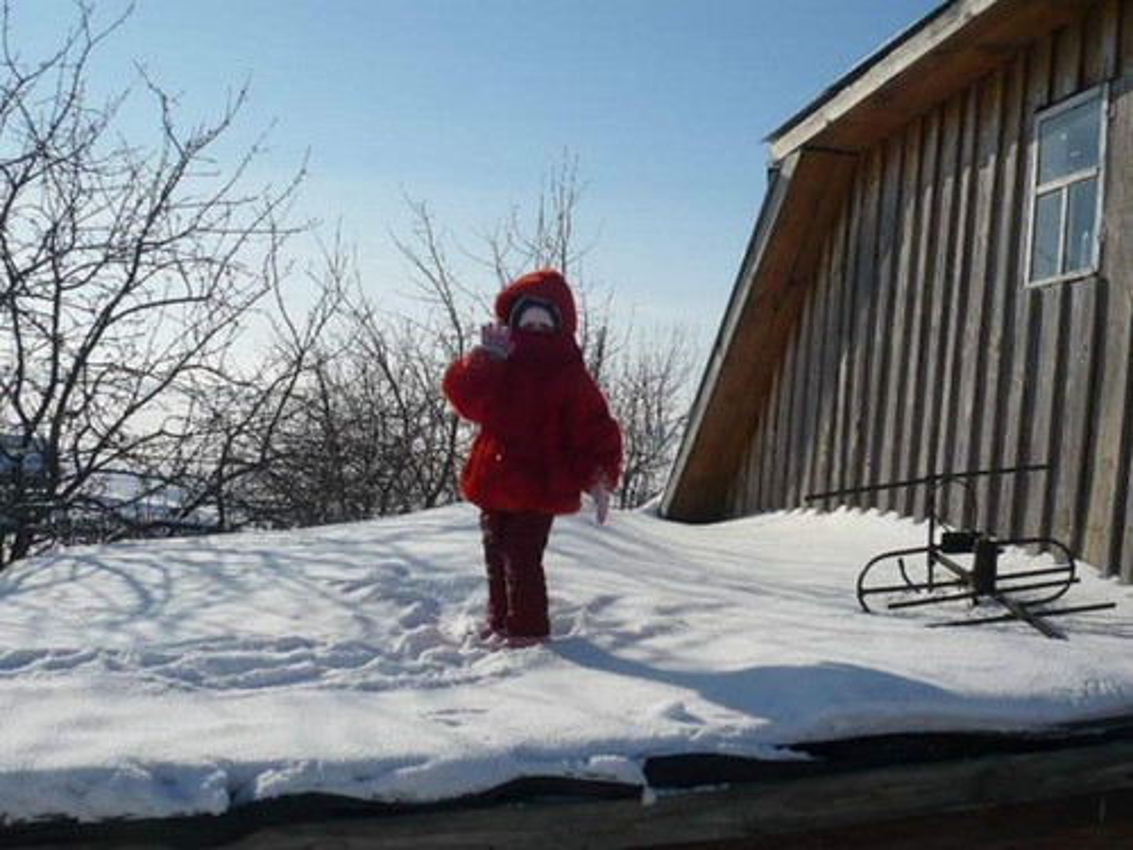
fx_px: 1342
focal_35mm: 41
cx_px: 566
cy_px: 425
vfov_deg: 35.1
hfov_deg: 45.8
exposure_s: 1/800
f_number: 8
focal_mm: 5.8
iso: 100
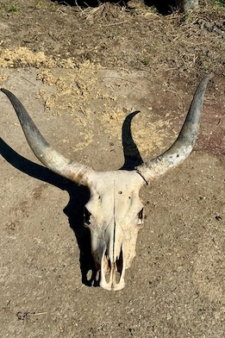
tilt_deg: -46.1
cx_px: 106
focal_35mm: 51
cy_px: 170
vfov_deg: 38.9
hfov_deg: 26.5
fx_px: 479
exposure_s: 1/9009
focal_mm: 6.76
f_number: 1.78
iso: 64
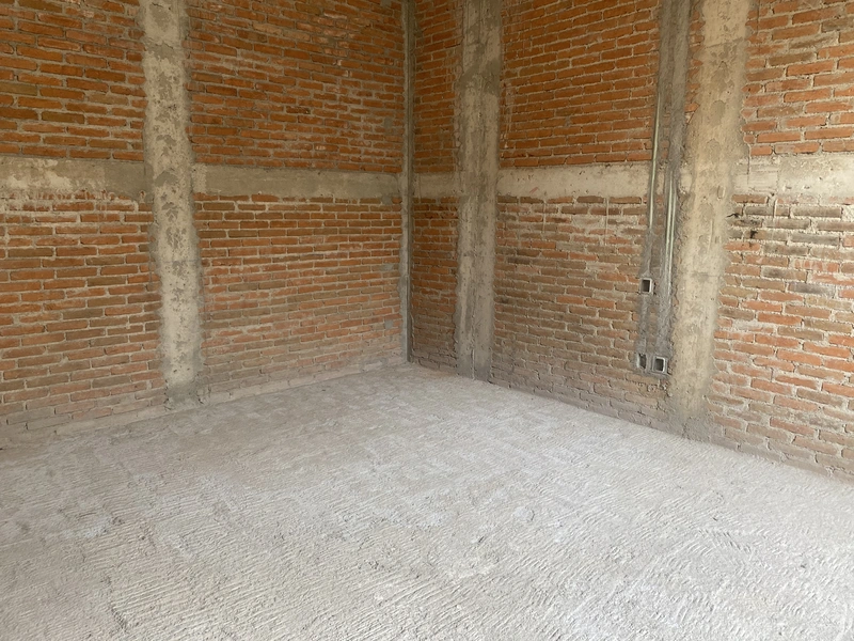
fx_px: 641
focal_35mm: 26
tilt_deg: -7.6
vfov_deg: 53.1
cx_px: 427
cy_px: 320
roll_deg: -1.0
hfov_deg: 67.3
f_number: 1.8
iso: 125
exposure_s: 1/100
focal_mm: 4.25
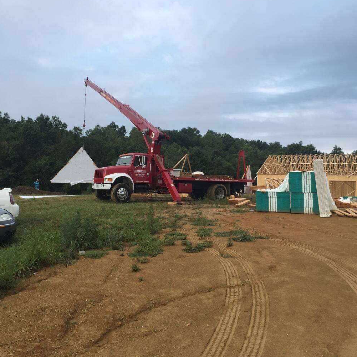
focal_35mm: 35
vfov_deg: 47.2
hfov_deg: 47.2
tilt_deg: +2.5
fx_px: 408
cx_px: 184
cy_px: 178
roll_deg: -3.6
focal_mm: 4.15
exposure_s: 1/719
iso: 32
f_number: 2.2
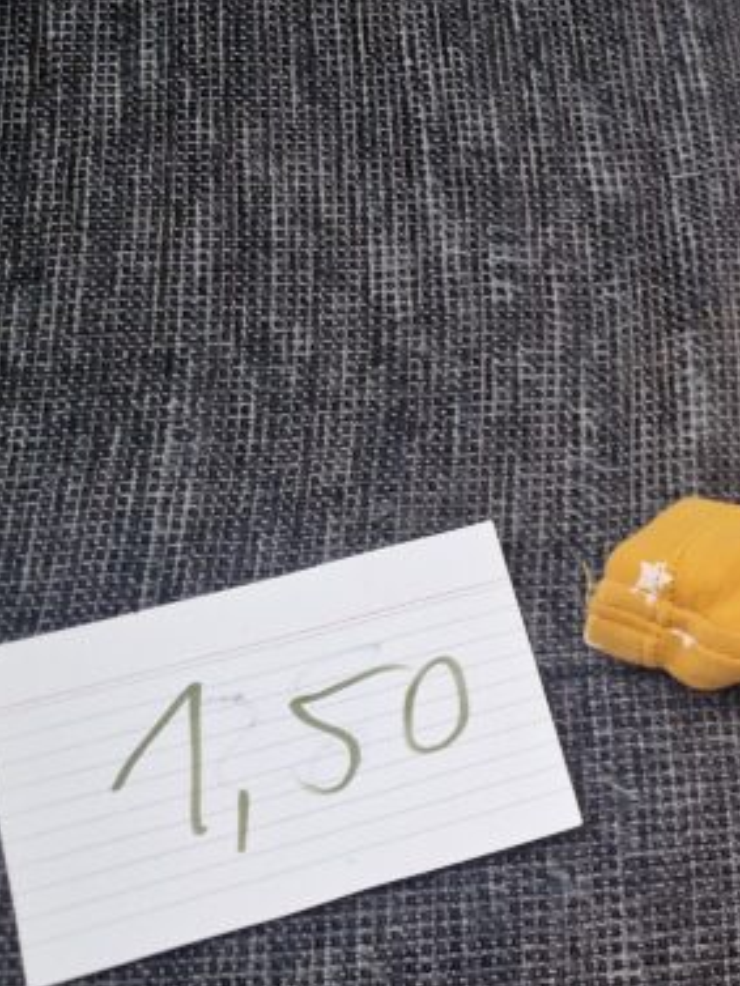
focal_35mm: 61
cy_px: 829
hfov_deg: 20.4
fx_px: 1738
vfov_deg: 30.7
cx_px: 1127
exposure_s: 1/180
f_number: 1.8
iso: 50
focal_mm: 5.4
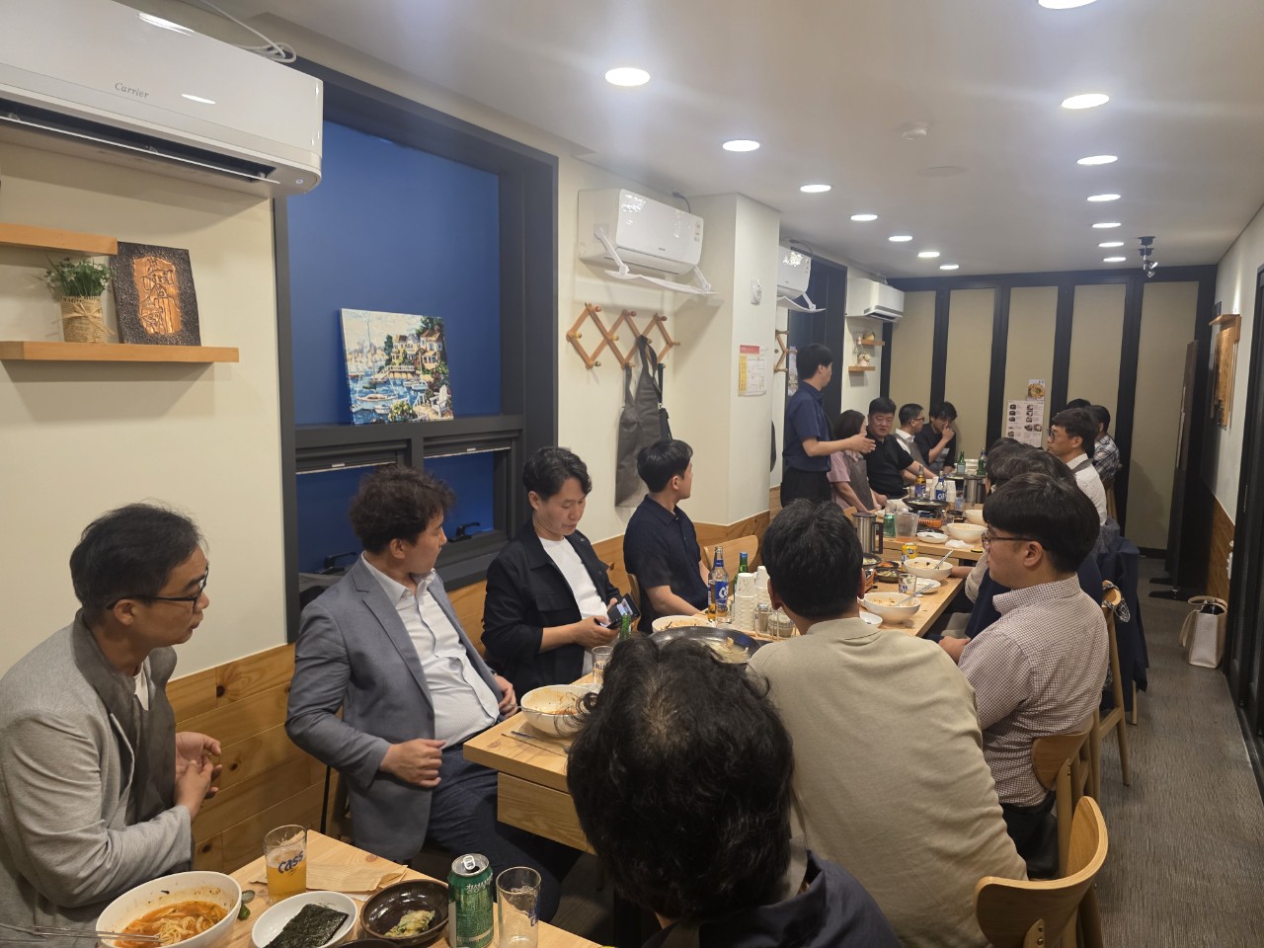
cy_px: 474
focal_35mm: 23
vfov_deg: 58.9
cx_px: 632
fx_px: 840
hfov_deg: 73.9
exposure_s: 1/120
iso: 400
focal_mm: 6.3
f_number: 1.7
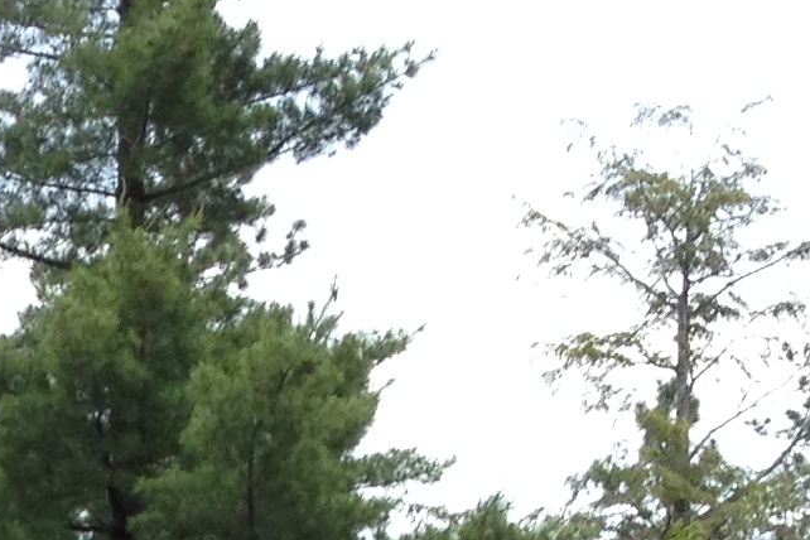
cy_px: 1298
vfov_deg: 7.0
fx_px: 4162
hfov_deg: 10.7
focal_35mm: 185
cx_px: -440
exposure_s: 1/177
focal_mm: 4.28
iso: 50
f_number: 2.4
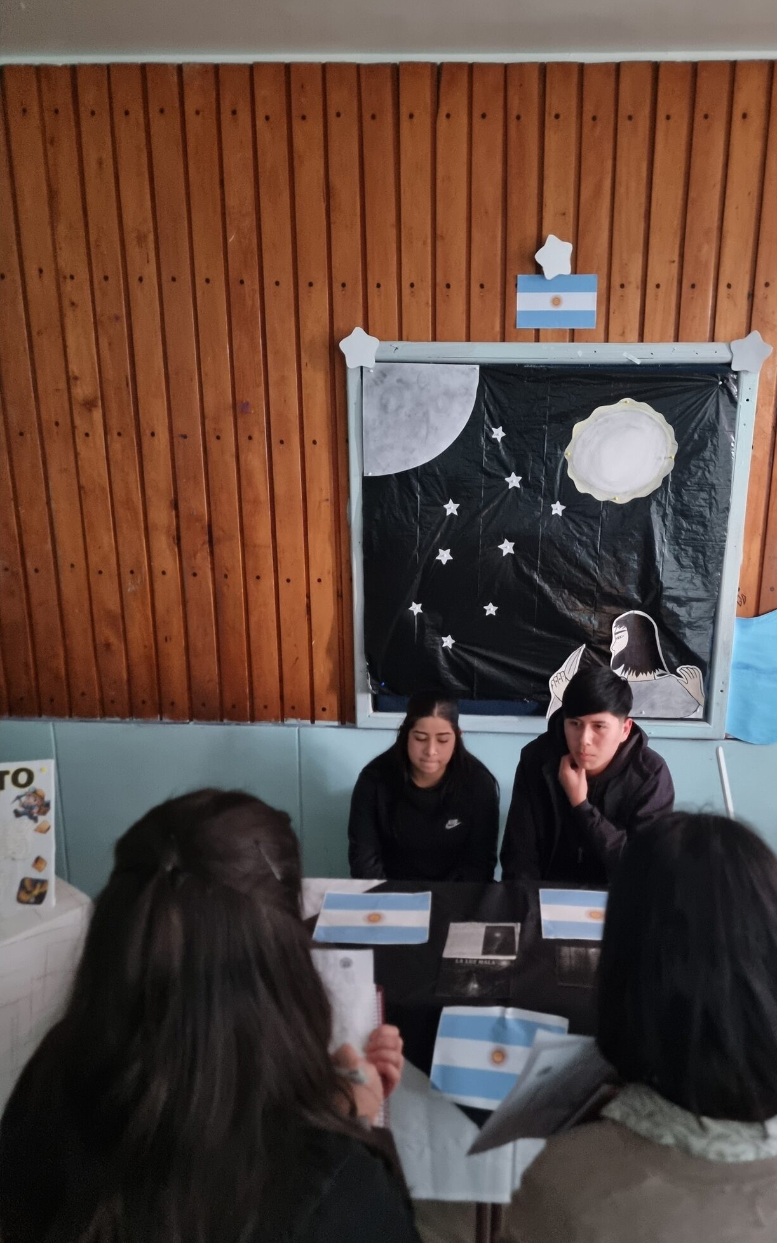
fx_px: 881
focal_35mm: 26
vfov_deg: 70.4
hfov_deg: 47.2
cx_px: 476
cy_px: 628
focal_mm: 6.7
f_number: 1.8
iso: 1000
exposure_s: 1/25
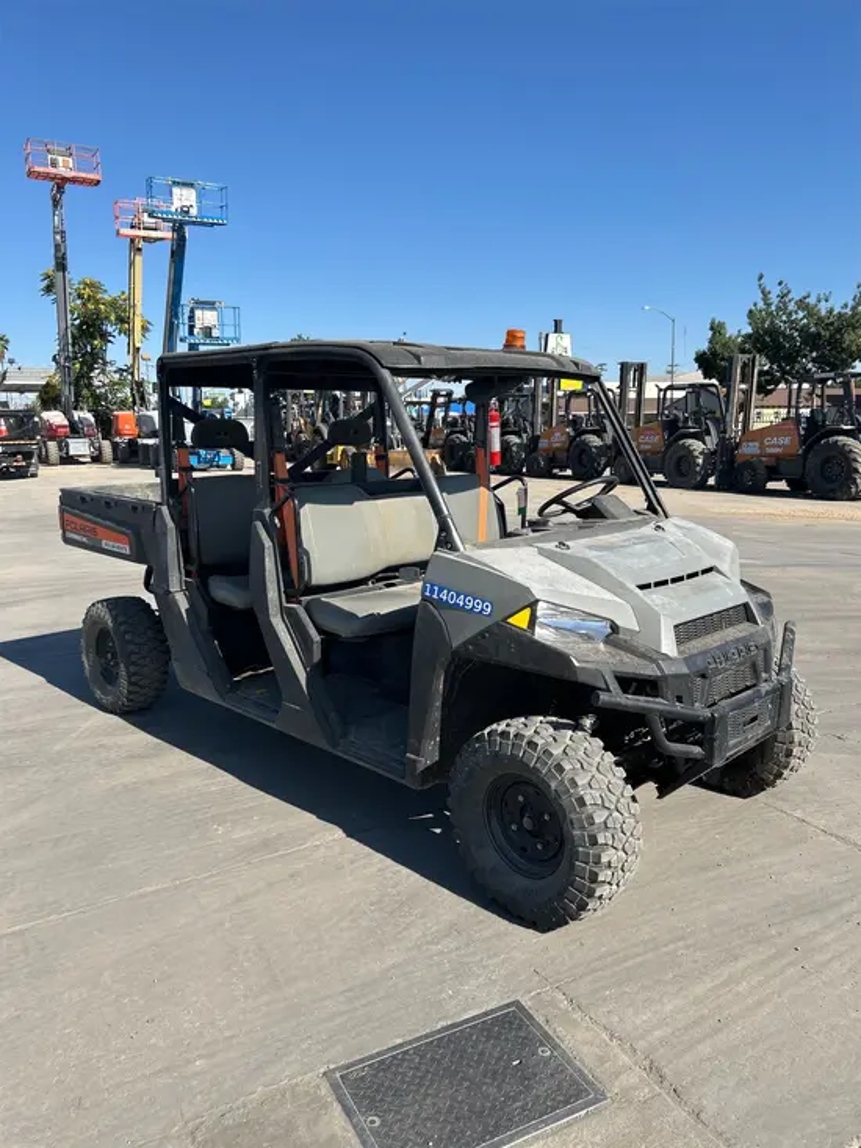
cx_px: 430
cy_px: 574
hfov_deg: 53.1
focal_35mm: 26
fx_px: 862
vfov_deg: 67.3
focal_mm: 5.7
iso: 50
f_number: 1.5
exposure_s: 1/3704
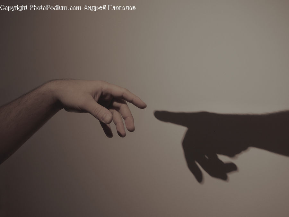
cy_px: 108
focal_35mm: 48
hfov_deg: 39.7
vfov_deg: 30.3
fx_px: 401
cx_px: 144
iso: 200
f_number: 5.6
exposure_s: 1/40
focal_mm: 24
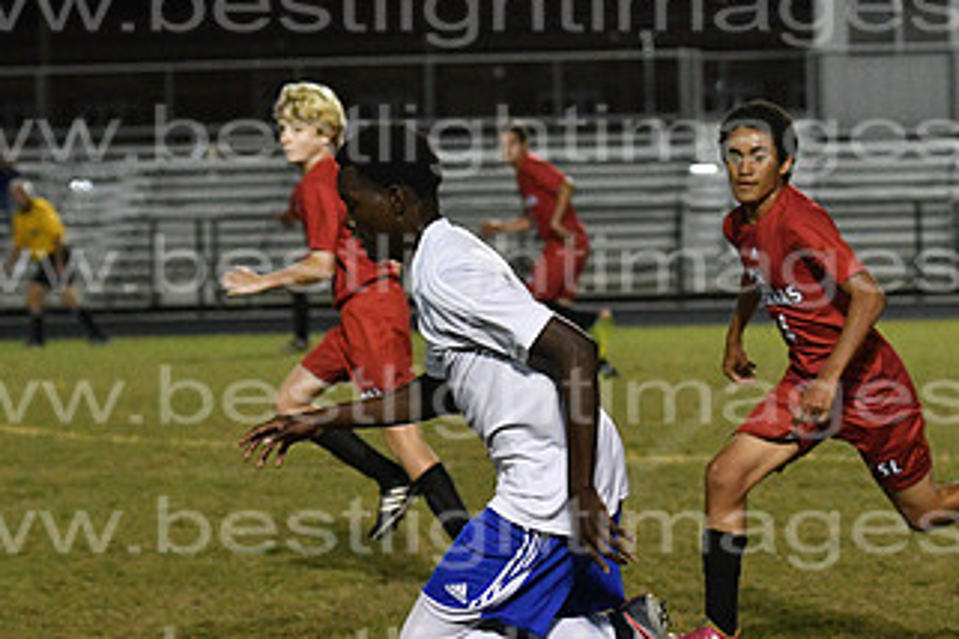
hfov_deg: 9.3
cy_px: 467
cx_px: 553
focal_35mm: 222
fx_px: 5913
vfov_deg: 6.2
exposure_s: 1/1000
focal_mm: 82
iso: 6400
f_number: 4
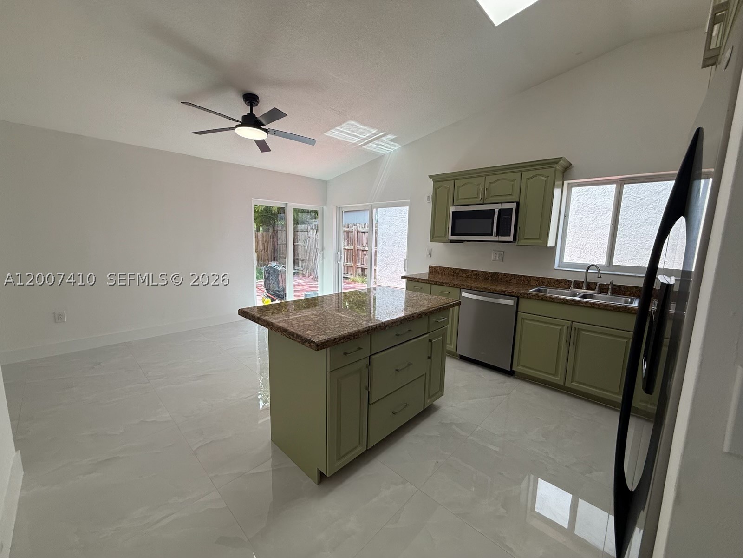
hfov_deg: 102.1
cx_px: 372
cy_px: 279
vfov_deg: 85.7
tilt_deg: -8.1
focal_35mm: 14
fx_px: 300
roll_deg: -1.2
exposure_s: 1/149
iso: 50
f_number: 2.2
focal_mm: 2.22
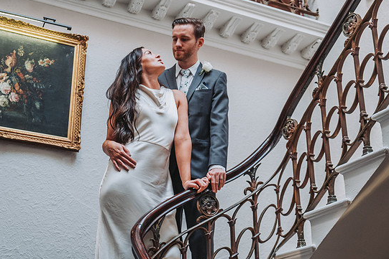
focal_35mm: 60
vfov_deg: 22.6
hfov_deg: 33.4
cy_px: 135
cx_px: 184
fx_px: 648
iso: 500
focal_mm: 37.4
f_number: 3.6
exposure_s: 1/80
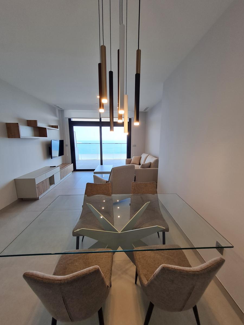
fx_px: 122
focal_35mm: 13
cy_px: 162
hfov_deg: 89.9
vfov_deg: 106.2
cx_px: 122
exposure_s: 1/100
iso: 64
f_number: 2.2
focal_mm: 1.74
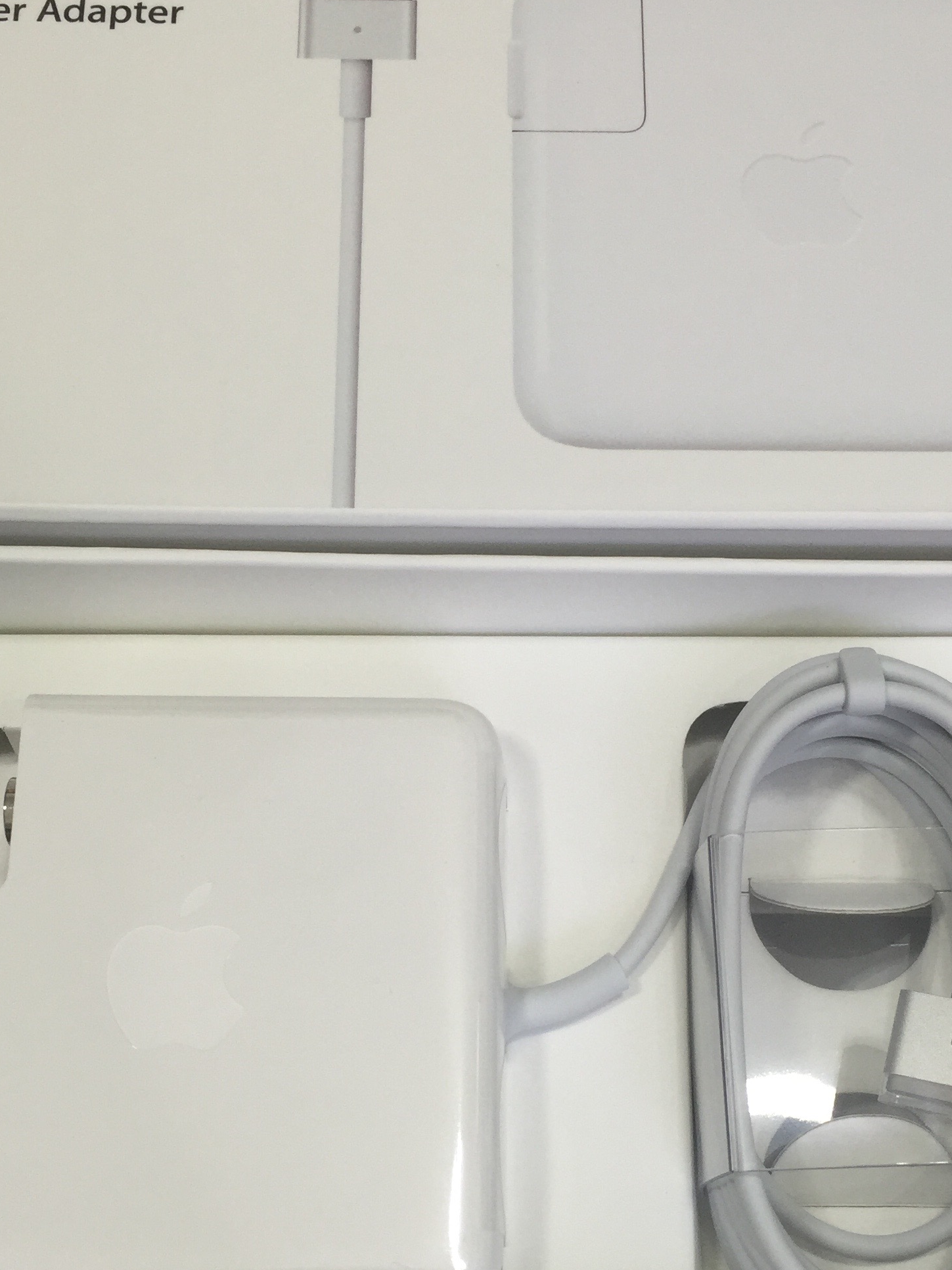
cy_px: 837
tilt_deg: -70.7
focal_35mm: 49
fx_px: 1797
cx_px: 497
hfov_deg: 29.7
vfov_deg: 38.5
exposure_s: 1/100
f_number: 2.2
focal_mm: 4.15
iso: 50
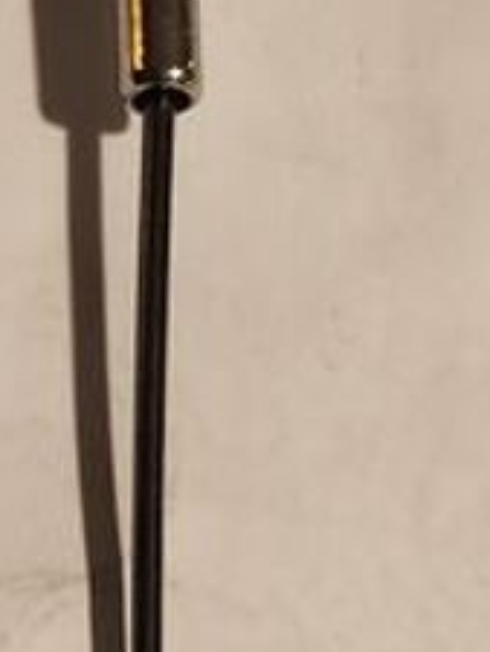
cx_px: 235
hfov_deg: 10.9
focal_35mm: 136
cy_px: 1560
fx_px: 2564
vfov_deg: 11.8
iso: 320
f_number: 1.8
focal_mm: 5.4
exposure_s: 1/100
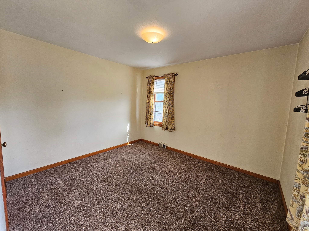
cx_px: 154
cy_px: 116
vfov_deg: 89.9
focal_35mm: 13
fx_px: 116
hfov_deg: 106.2
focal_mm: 2.2
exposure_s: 1/60
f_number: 2.2
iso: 80
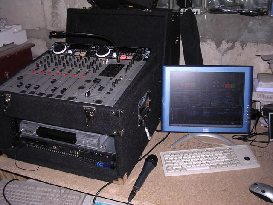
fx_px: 300
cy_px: 102
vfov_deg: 37.7
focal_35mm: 38
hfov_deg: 49.0
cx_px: 136
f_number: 2.8
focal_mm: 5.8
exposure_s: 1/60.1
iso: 121
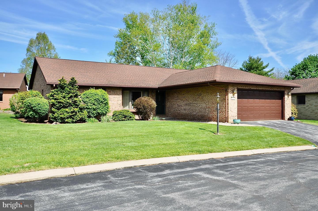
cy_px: 106
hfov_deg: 62.0
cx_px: 159
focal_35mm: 30
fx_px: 265
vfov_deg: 43.5
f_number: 8
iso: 200
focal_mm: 20
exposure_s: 1/250
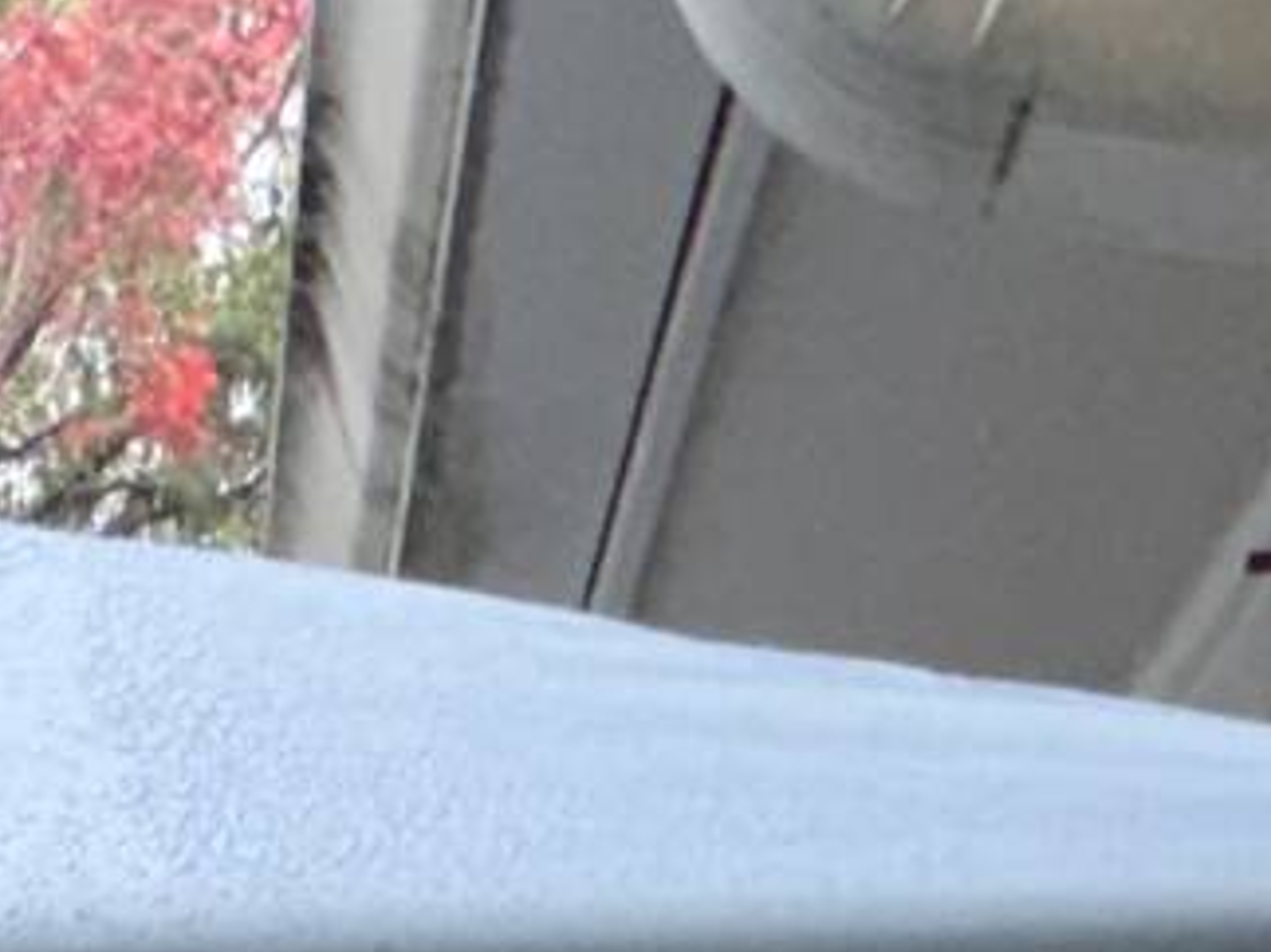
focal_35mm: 111
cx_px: -287
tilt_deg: -18.7
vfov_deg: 8.2
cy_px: 3710
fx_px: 4074
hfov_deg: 16.9
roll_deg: +2.2
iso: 40
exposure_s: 1/121
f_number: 2.2
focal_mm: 2.22
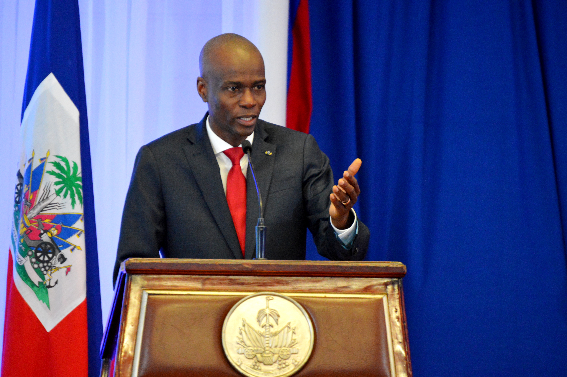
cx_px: 284
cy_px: 188
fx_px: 4721
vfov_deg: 4.6
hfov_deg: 6.9
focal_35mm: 300
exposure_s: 1/125
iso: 3200
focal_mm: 200
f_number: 5.6
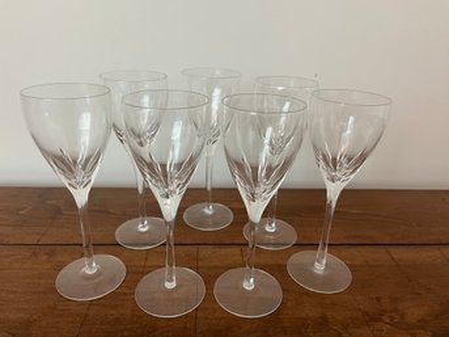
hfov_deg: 67.3
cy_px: 168
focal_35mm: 26
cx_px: 224
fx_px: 337
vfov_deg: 53.0
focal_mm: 5.1
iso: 200
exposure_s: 1/60
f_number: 1.6
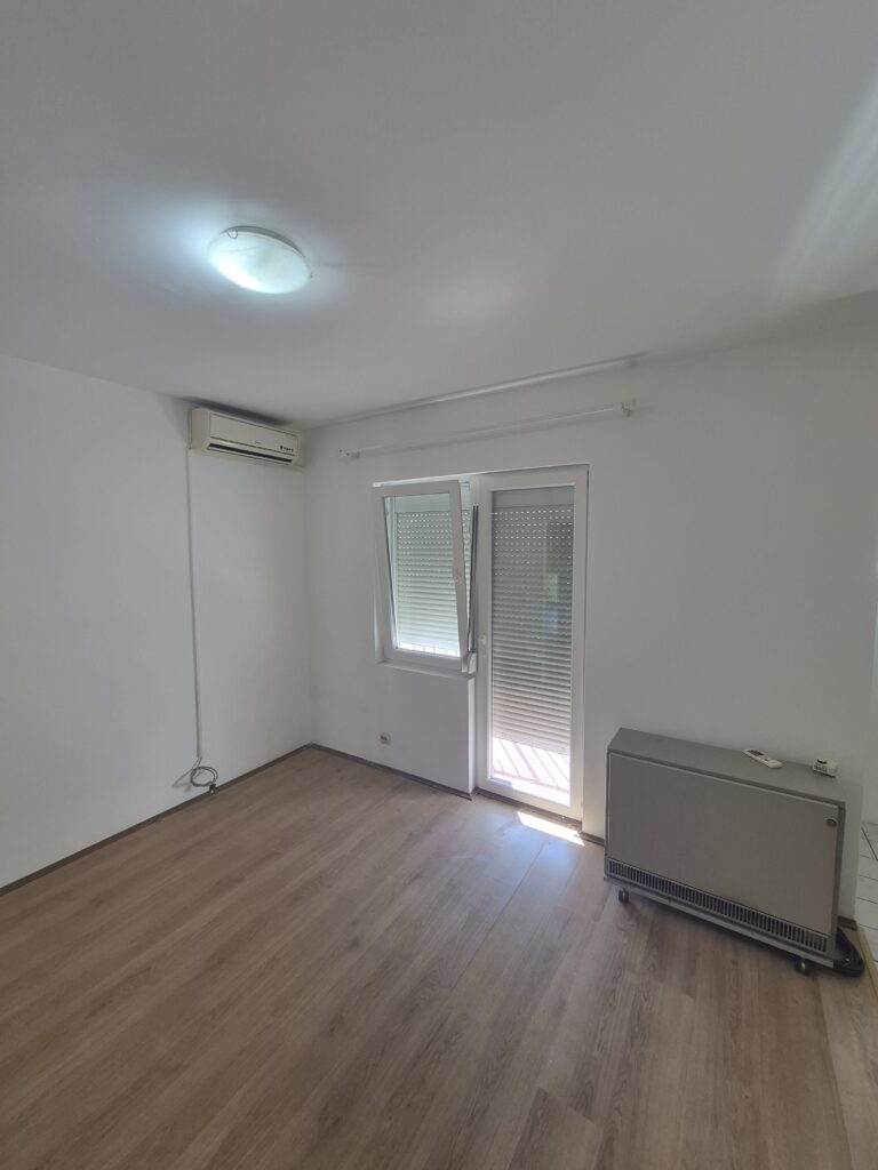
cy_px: 585
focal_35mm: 13
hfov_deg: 89.9
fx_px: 440
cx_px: 439
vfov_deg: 106.2
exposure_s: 1/50
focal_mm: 1.74
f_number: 2.2
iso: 64
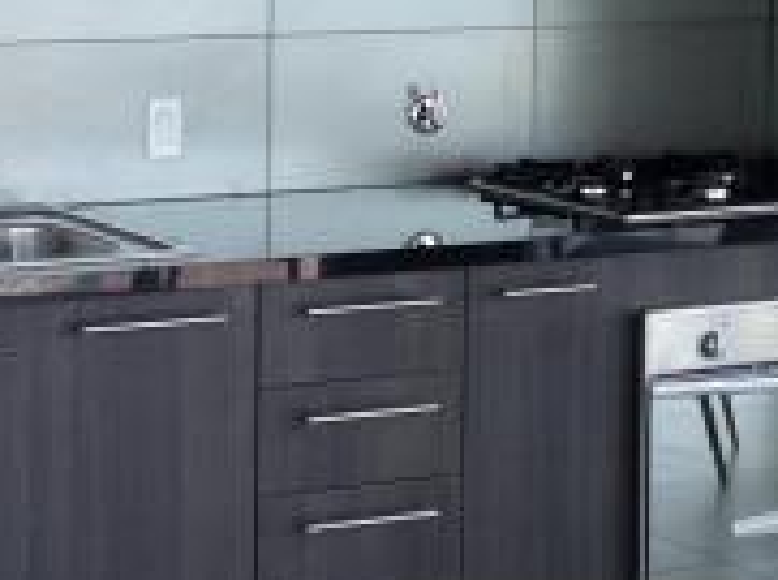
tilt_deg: -0.9
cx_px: 262
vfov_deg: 11.9
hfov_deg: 15.9
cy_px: 90
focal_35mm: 124
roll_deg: -0.2
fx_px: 2781
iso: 50
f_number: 2.4
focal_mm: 4.28
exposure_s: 1/60
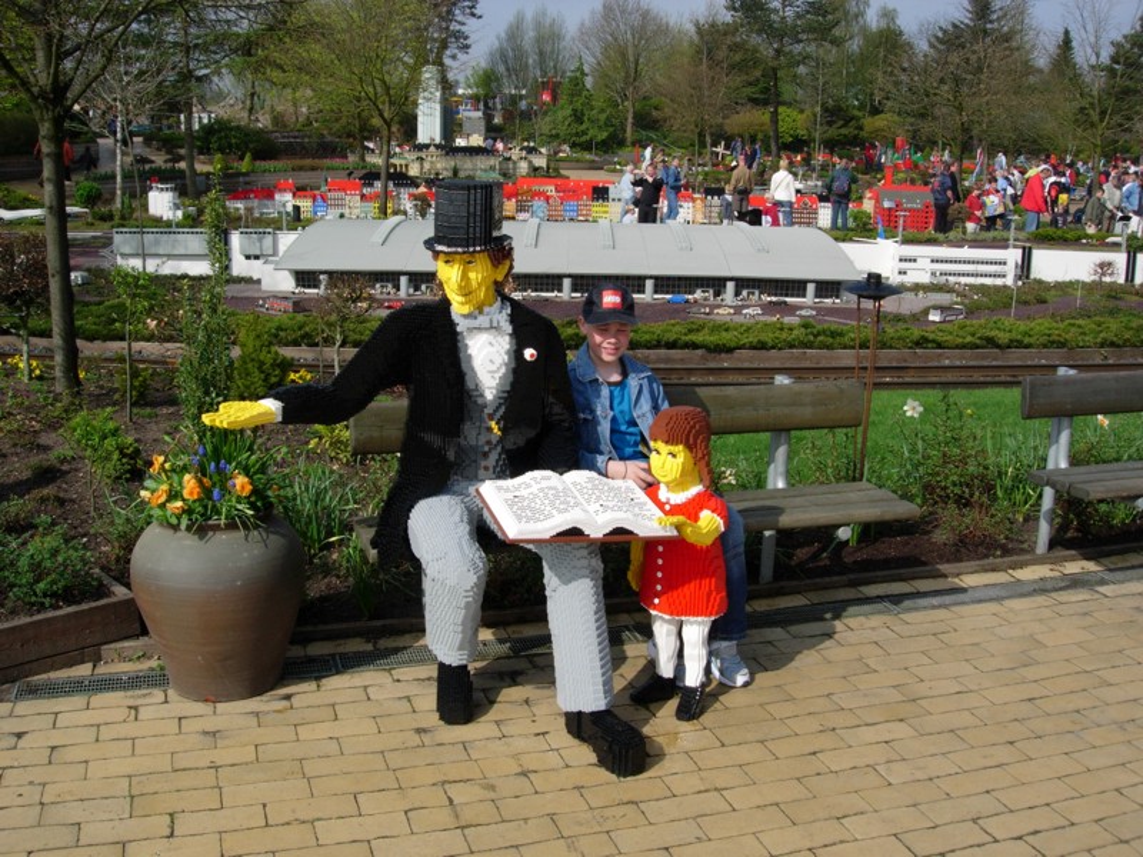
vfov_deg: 37.7
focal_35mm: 38
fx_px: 1255
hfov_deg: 49.0
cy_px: 428
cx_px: 572
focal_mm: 7.8
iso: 64
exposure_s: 1/790
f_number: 4.8
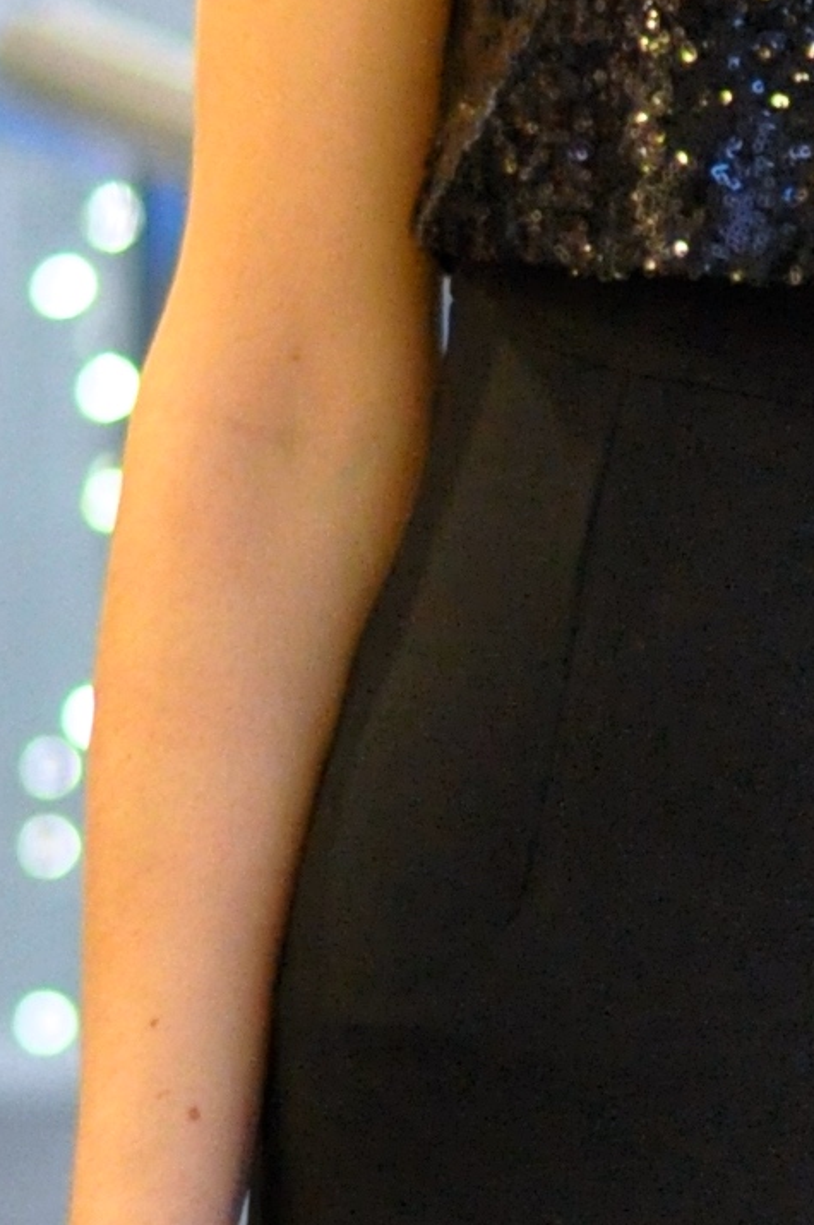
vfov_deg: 4.6
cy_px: 1033
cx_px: 953
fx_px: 15298
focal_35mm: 450
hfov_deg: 3.0
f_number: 2
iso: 1600
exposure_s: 1/100
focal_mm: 50
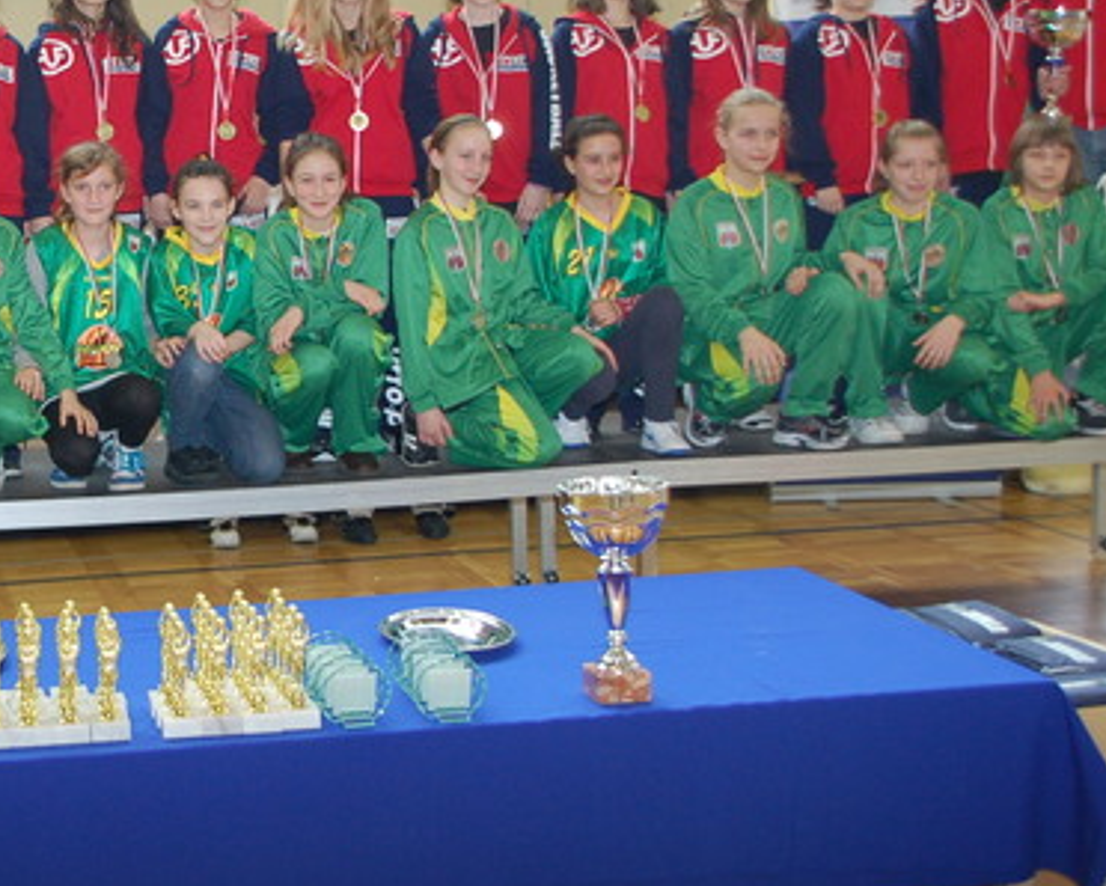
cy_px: 364
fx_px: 2224
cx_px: 89
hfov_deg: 26.9
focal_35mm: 68
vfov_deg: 22.5
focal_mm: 25
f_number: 4
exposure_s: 1/60
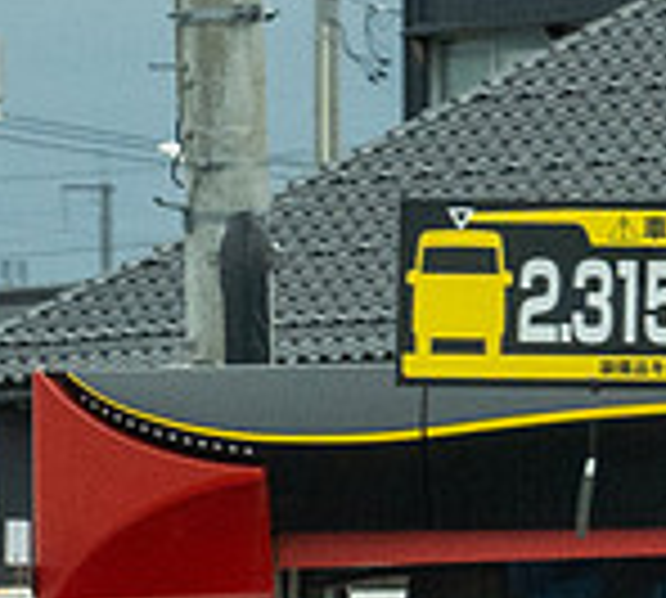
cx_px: 182
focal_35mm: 785
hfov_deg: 2.3
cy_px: 1022
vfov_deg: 2.1
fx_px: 16244
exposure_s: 1/500
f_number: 11
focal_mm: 70
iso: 640
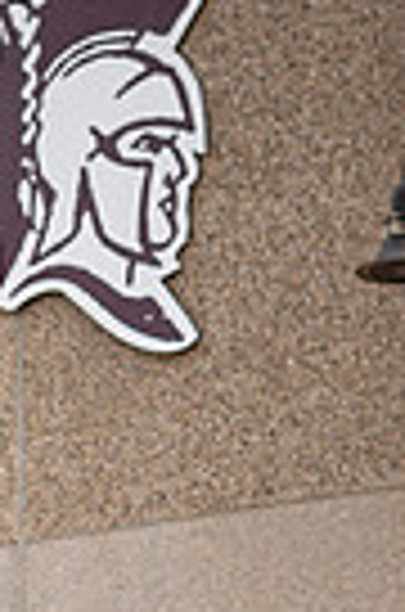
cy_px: 960
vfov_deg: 8.4
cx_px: 59
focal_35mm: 240
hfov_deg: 5.7
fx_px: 4070
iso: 160
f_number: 4
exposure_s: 1/250
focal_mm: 35
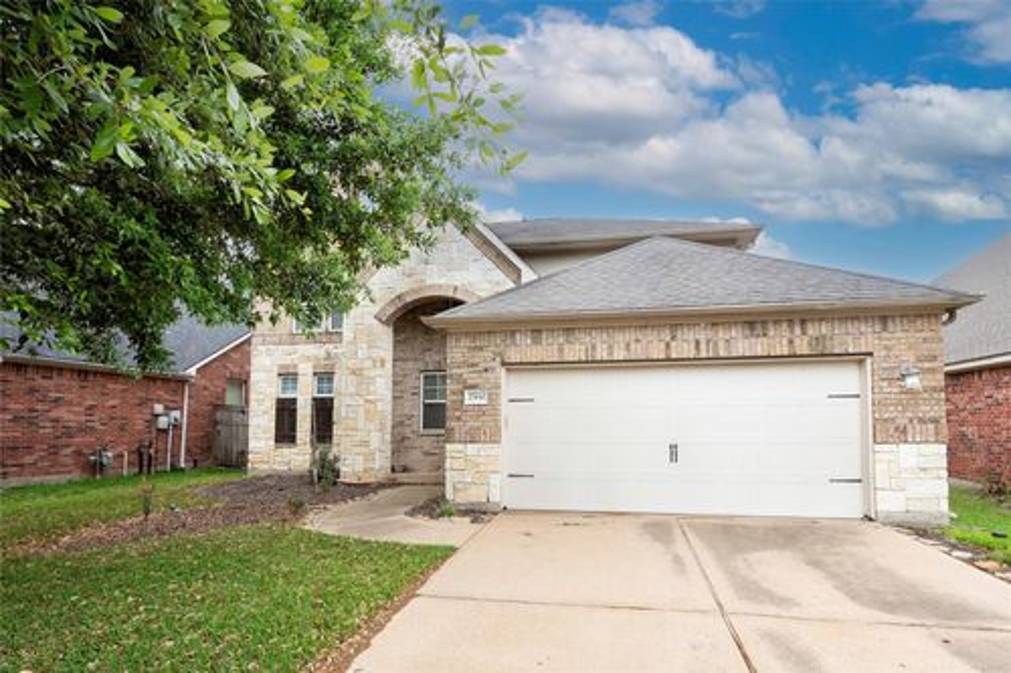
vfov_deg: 70.4
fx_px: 477
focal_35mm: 17
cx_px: 506
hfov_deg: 93.3
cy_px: 336
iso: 640
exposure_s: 1/50
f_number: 13
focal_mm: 17
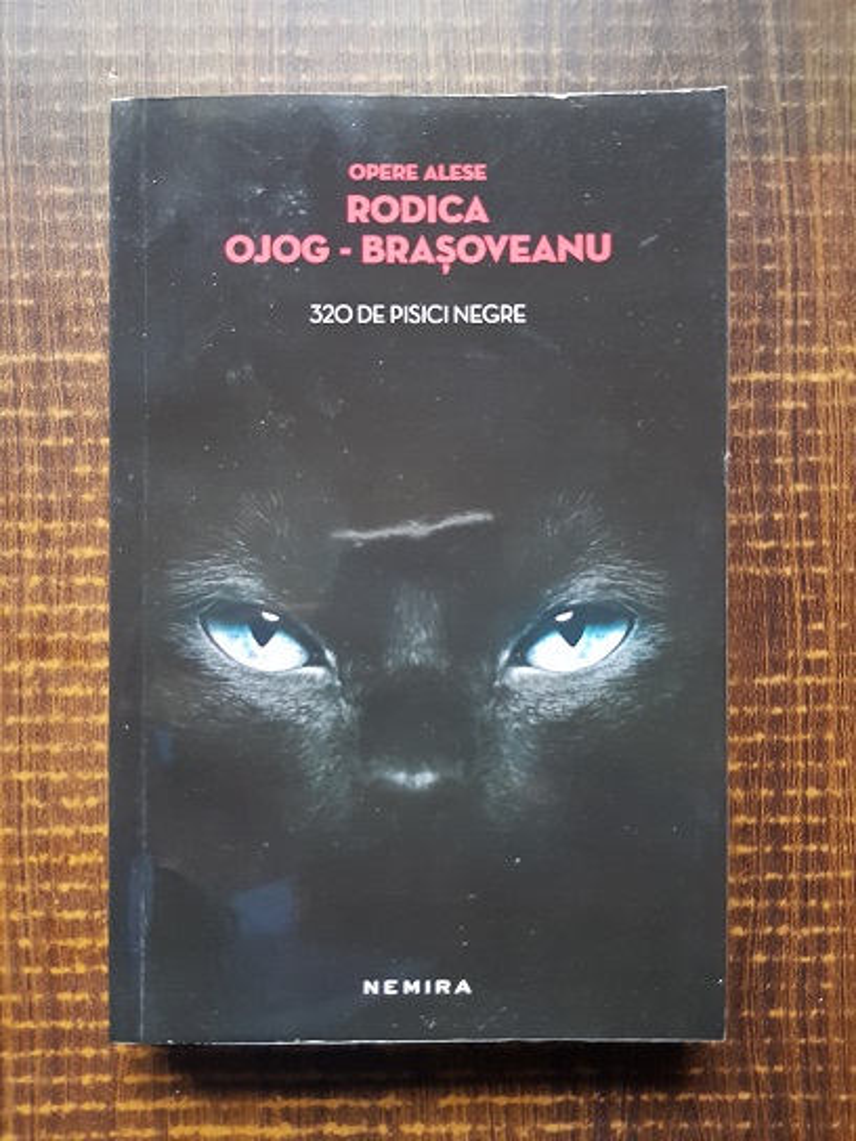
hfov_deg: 53.1
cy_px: 570
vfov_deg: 67.3
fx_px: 857
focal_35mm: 26
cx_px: 428
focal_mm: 4.3
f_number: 1.7
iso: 250
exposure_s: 1/10
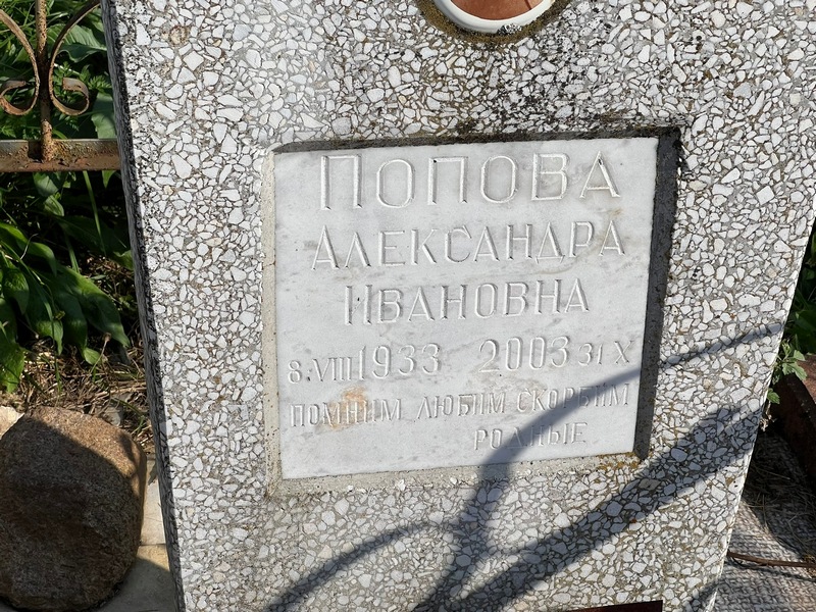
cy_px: 306
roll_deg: -1.6
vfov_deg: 19.1
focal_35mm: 77
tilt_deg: -30.0
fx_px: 1815
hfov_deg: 25.3
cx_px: 408
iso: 32
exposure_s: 1/1309
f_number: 2.8
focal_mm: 9
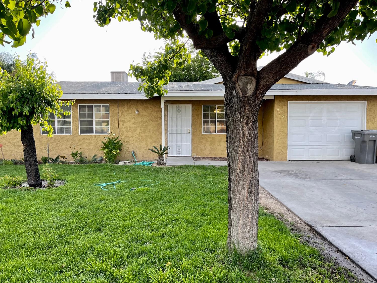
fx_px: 283
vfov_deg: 53.1
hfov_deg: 67.3
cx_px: 188
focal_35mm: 26
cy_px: 142
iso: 32
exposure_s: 1/615
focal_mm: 5.1
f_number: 1.6
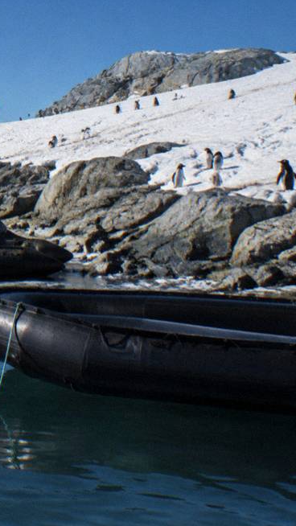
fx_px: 781
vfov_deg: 37.2
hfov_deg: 20.7
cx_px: -3
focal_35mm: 56
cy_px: 261
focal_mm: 35
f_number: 8
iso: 400
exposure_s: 1/400
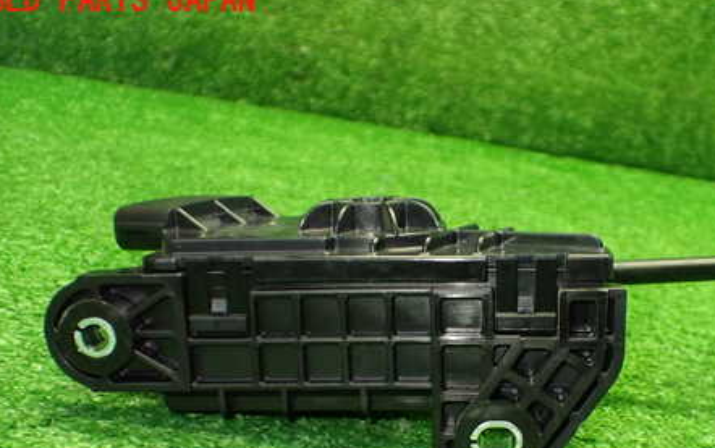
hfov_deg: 43.1
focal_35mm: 46
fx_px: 897
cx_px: 446
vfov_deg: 27.6
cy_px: 344
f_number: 2.4
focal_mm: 5.79
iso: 800
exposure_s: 1/80
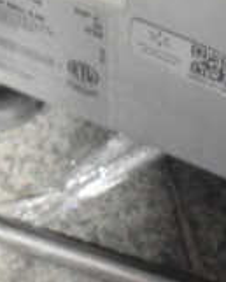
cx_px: 79
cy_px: -372
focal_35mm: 288
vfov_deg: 6.4
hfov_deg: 5.4
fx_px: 2406
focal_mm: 36
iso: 3200
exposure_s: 1/60
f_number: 4.8
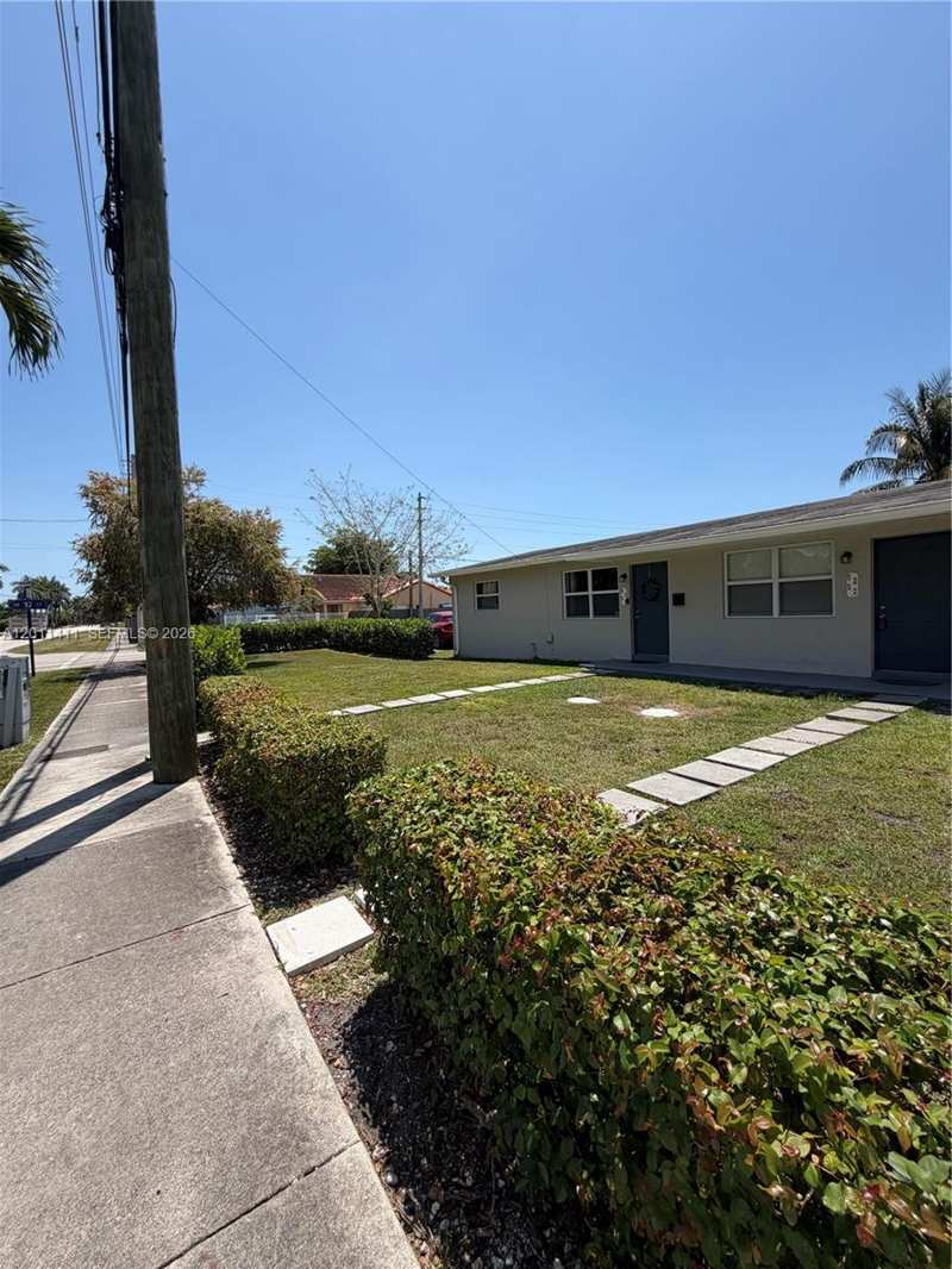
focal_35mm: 14
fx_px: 513
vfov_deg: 102.1
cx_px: 476
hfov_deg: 85.7
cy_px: 634
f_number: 2.2
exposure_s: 1/888
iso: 20
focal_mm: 2.22
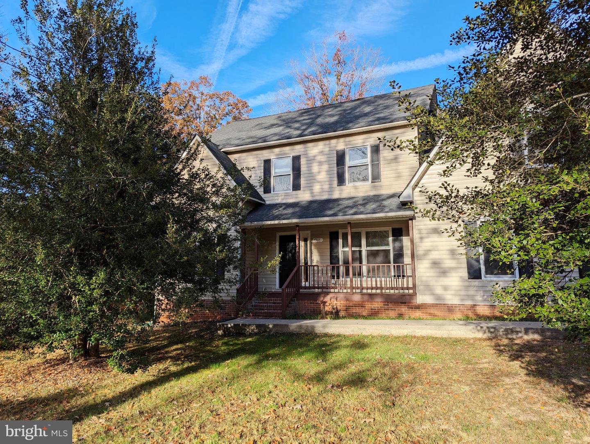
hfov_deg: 71.5
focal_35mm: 24
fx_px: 410
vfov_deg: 56.9
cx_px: 295
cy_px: 222
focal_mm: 6.81
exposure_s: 1/1572
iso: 41
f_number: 1.85
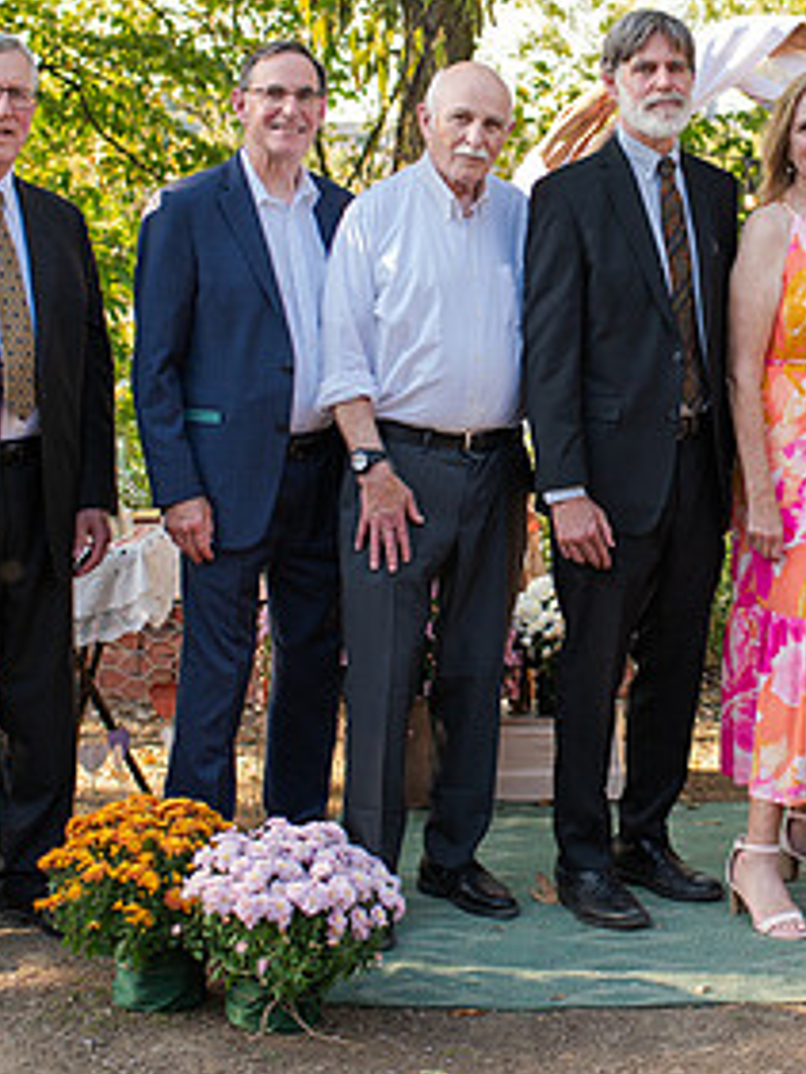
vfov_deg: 26.2
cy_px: 349
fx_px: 2296
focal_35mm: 74
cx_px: 648
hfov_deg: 19.7
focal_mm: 35
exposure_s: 1/640
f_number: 3.2
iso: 450
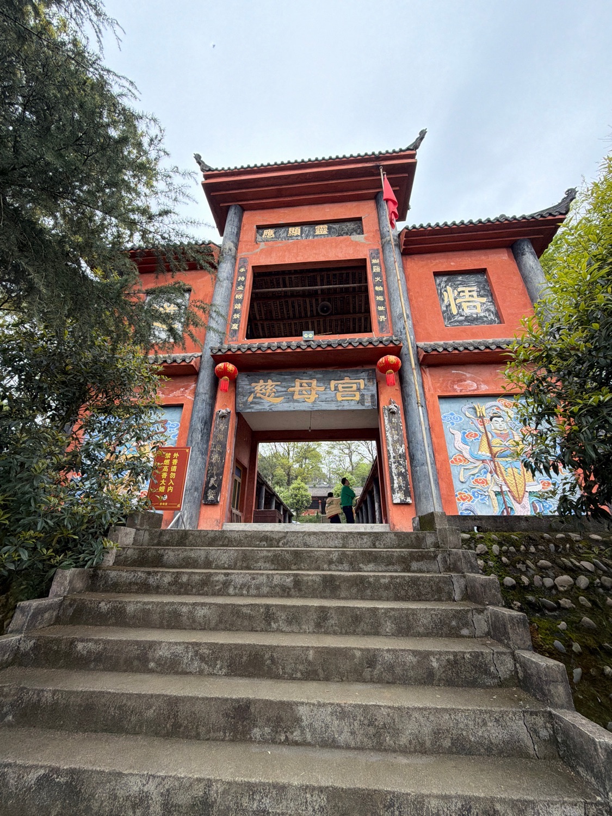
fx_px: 330
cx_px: 306
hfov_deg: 85.7
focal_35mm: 14
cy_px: 408
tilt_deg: +26.3
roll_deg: -0.4
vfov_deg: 102.1
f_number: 2.2
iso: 64
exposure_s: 1/121
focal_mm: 2.22
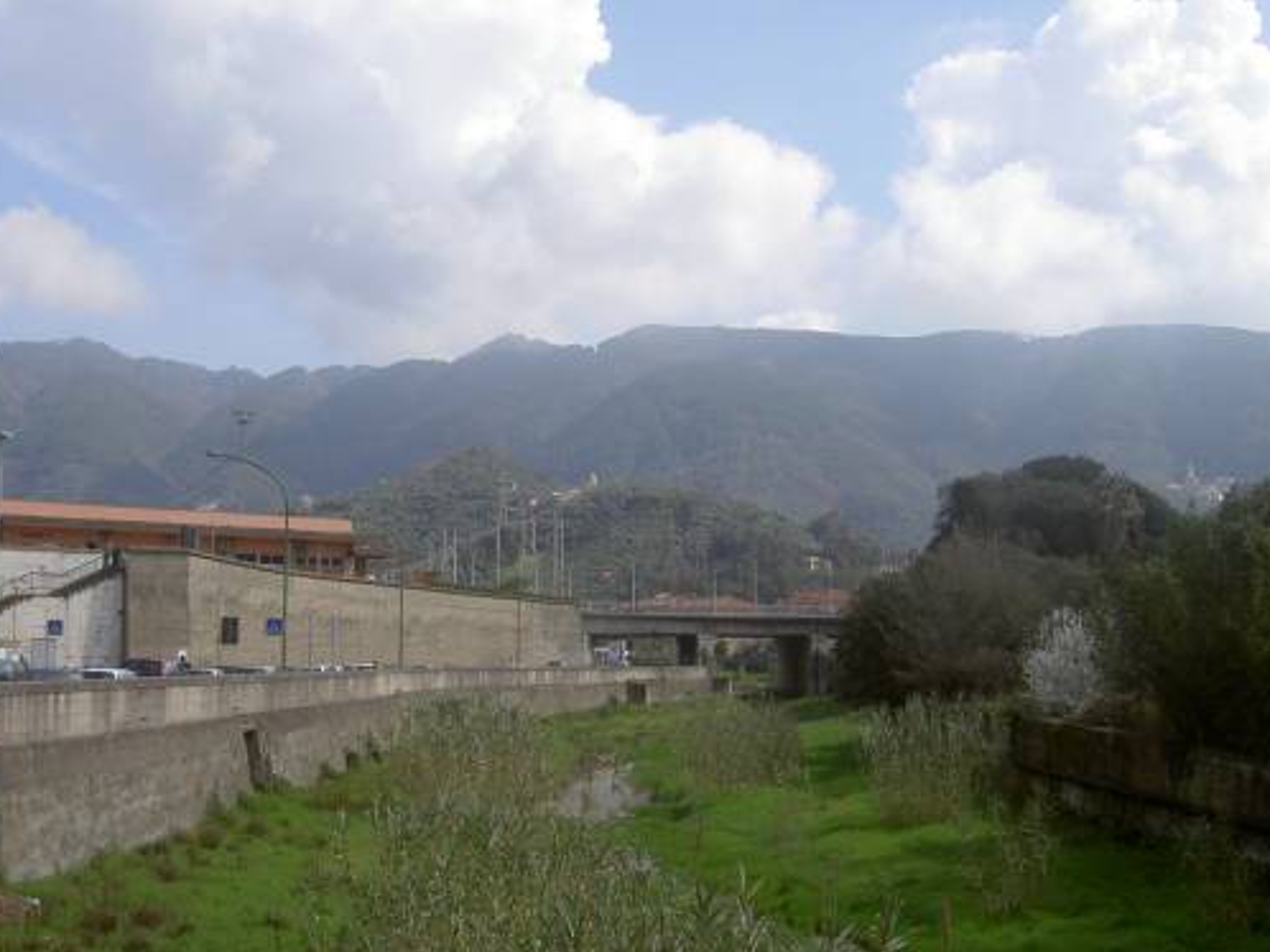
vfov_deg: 30.8
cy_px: 449
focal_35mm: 47
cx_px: 584
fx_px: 1724
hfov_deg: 40.4
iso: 100
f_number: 4.7
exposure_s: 1/640
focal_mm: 8
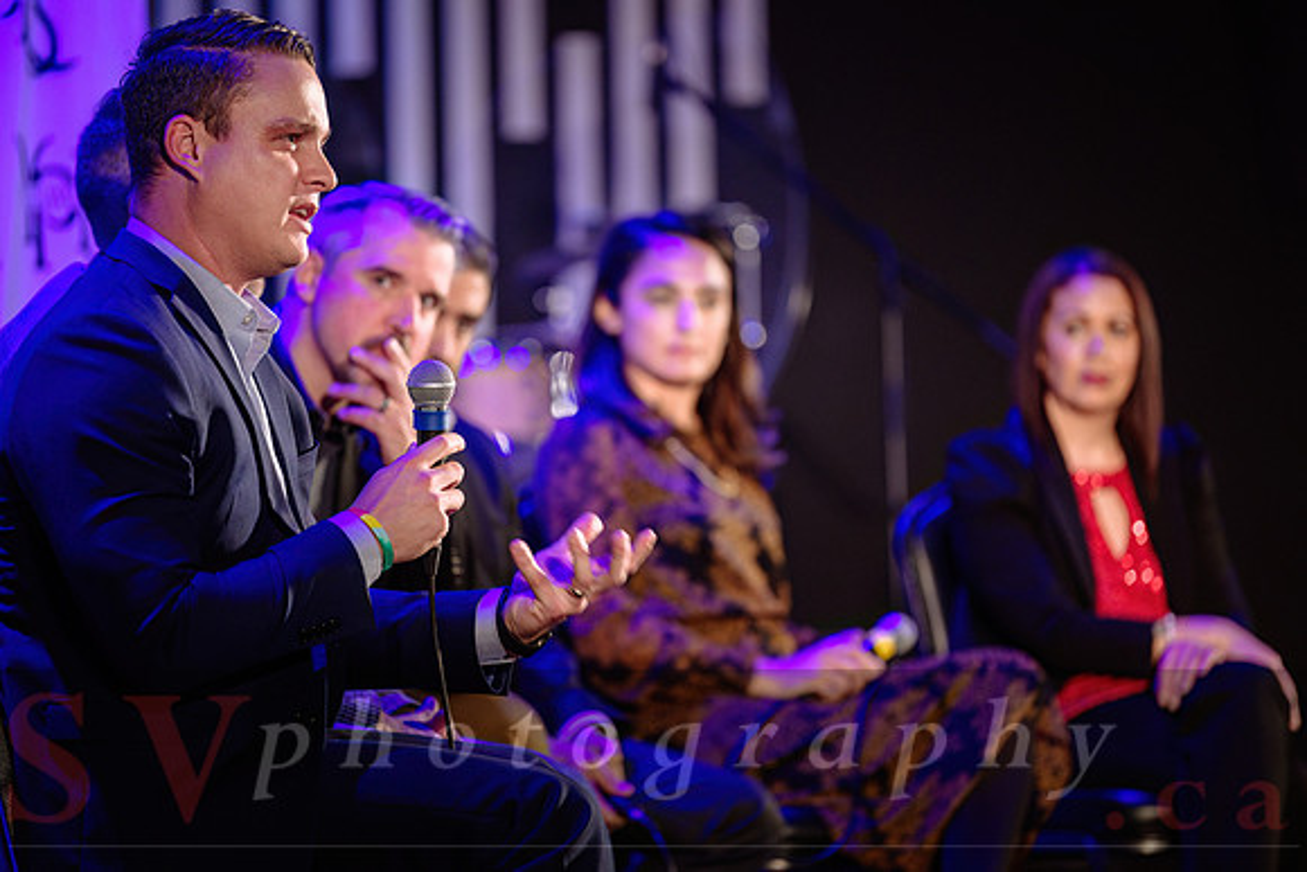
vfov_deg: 6.8
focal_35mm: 202
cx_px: 611
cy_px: 408
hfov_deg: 10.2
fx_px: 7346
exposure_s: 1/160
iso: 1600
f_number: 2.8
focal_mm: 190
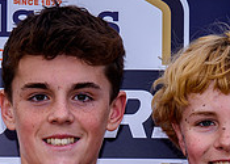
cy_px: 275
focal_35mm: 312
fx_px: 2038
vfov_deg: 4.6
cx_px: 50
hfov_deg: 6.5
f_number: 5.6
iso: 100
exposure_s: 1/160
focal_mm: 44
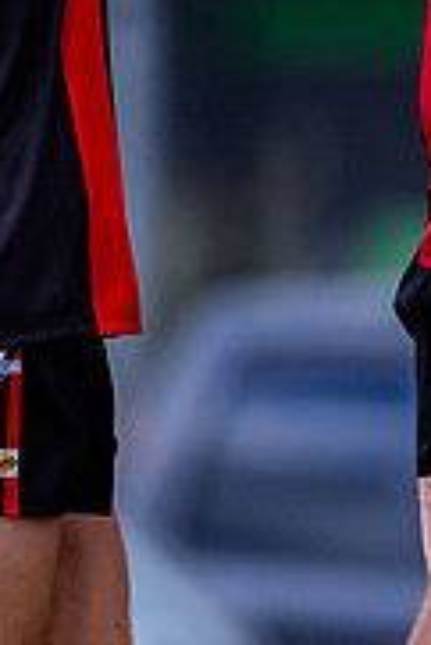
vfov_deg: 0.8
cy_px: -92
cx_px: 326
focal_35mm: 2721
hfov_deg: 0.5
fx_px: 48768
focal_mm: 500
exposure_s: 1/1600
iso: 200
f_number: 4
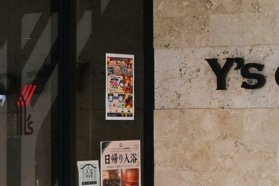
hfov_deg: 10.6
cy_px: 13
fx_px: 1502
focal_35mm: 194
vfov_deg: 7.1
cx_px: 150
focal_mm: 23
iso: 100
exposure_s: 1/80
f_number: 4.2
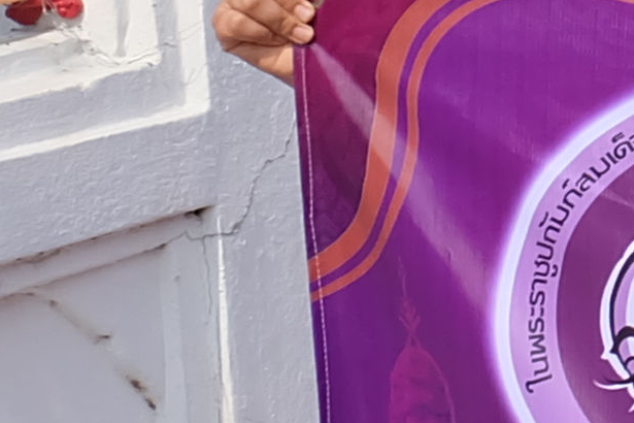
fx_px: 4068
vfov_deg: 5.9
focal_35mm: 231
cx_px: 2489
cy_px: -208
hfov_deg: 6.9
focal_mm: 19.2
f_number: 10
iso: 400
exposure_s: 1/420
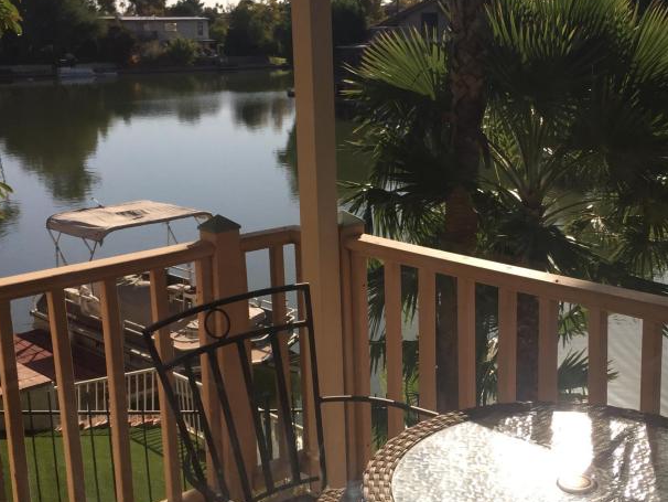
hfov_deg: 38.8
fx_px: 946
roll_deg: +0.2
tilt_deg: -12.0
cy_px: 250
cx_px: 388
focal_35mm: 49
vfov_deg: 29.7
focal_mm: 4.15
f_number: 2.2
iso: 50
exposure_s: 1/2326
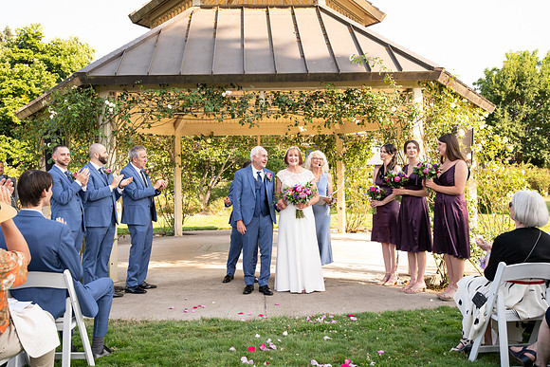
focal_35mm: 40
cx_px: 275
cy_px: 184
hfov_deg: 48.4
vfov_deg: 33.4
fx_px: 611
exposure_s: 1/400
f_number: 5.6
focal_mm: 40
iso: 640
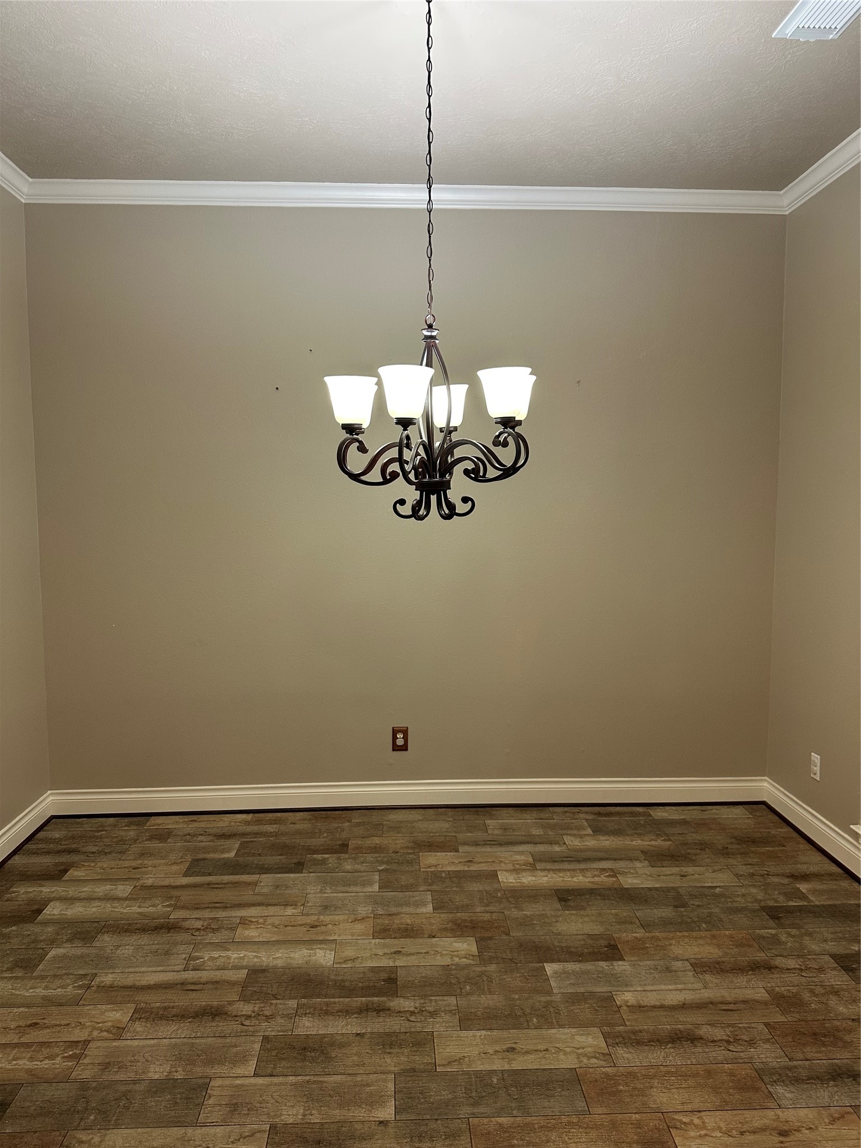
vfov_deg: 71.6
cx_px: 430
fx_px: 796
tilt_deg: -3.5
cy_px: 574
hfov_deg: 56.8
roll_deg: -0.2
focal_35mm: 24
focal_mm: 6.86
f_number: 1.78
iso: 200
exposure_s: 1/60
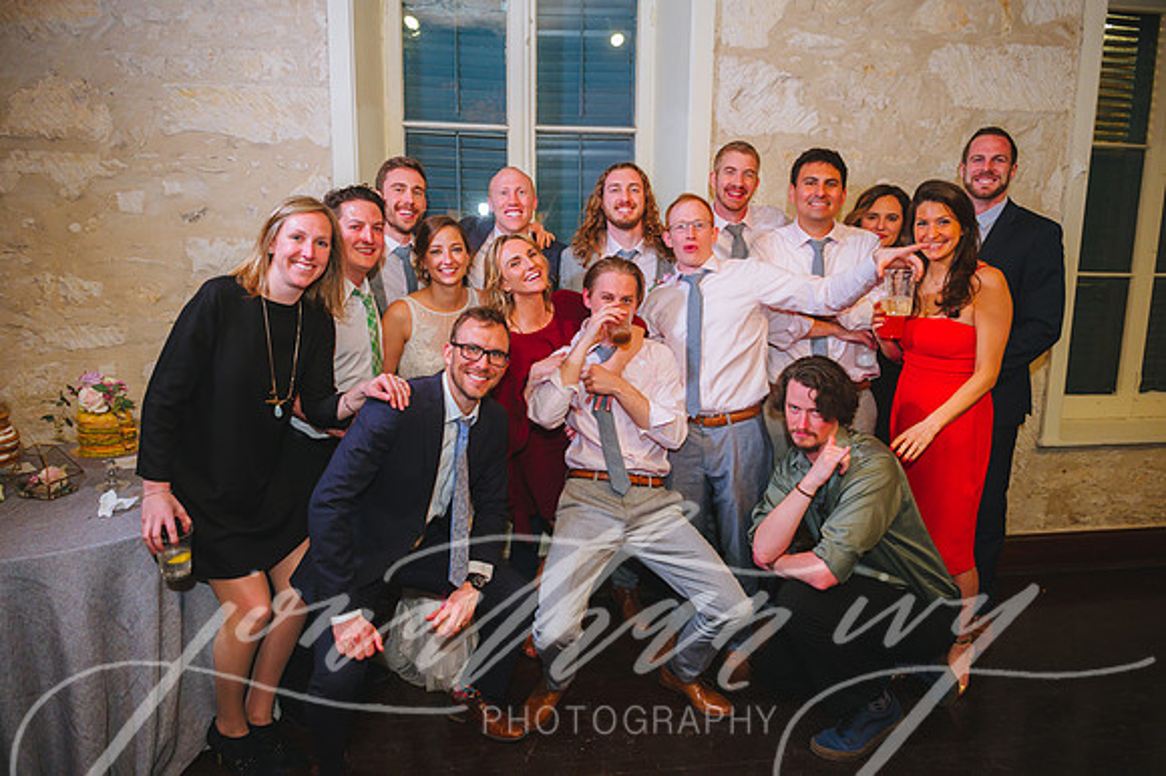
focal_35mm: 24
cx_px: 583
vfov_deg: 53.1
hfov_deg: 73.8
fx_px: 777
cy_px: 388
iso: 2000
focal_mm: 24
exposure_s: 1/80
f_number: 2.8
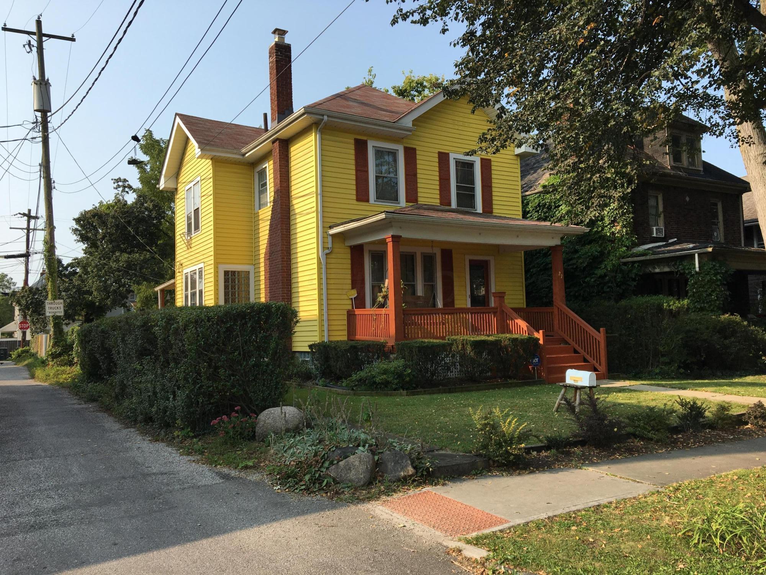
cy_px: 288
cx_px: 383
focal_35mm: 29
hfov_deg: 61.7
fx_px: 642
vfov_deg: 48.2
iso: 25
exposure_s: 1/845
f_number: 2.2
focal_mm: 4.15
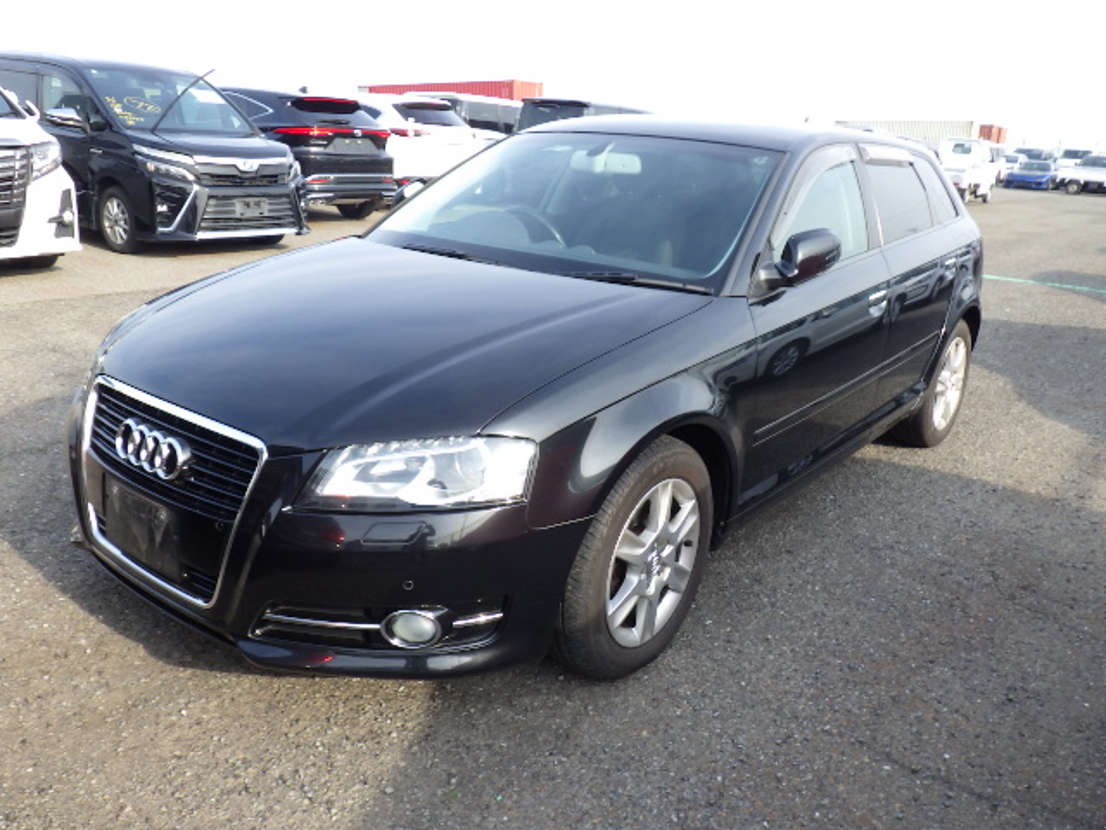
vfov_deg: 49.7
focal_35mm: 28
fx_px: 895
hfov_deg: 63.4
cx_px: 553
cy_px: 415
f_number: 4.2
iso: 125
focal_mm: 5
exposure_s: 1/200
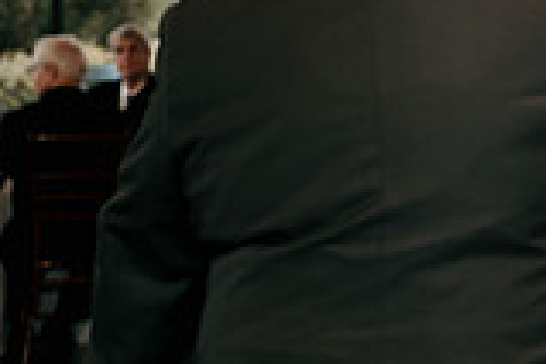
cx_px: 817
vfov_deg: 7.3
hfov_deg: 10.6
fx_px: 2851
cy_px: 173
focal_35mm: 188
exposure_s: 1/100
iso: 500
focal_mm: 50
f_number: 2.8
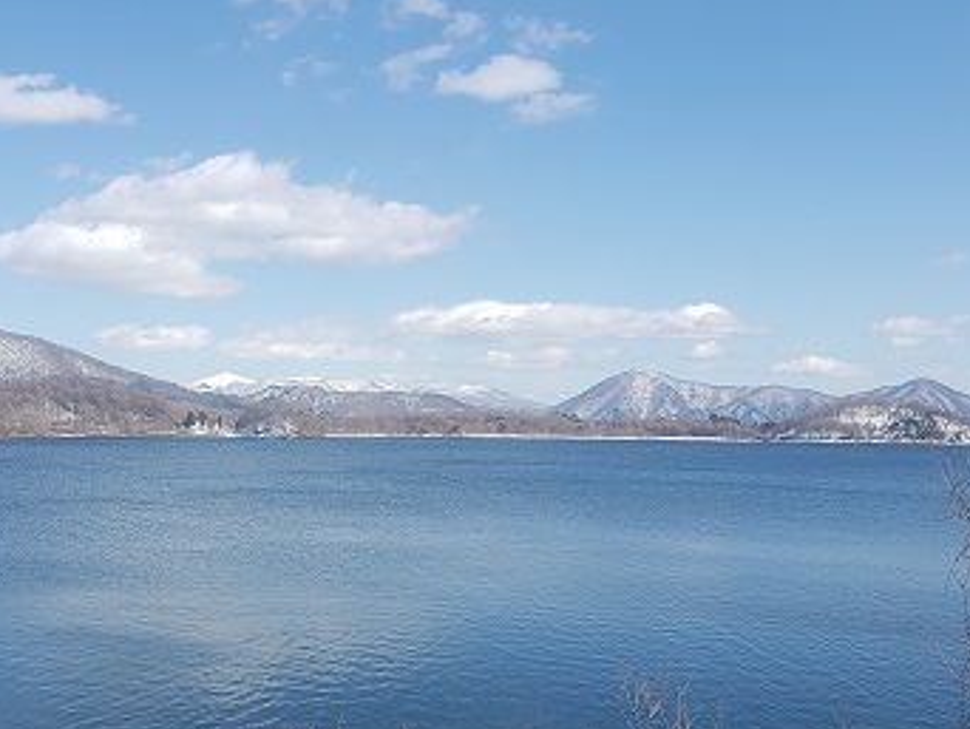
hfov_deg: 45.2
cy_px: 458
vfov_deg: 35.0
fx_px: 1150
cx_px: 346
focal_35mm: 41
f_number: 2.4
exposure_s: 1/1183
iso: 50
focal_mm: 4.3
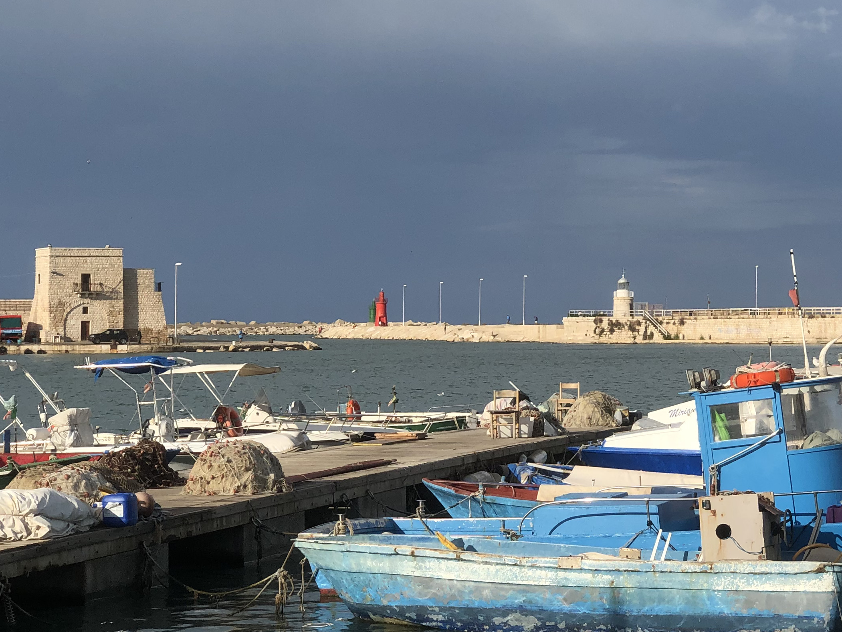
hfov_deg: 19.7
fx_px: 2408
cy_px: 267
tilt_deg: +0.9
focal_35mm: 99
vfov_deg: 14.9
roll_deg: +0.8
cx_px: 602
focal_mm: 6
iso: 16
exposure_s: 1/1473
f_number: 2.4
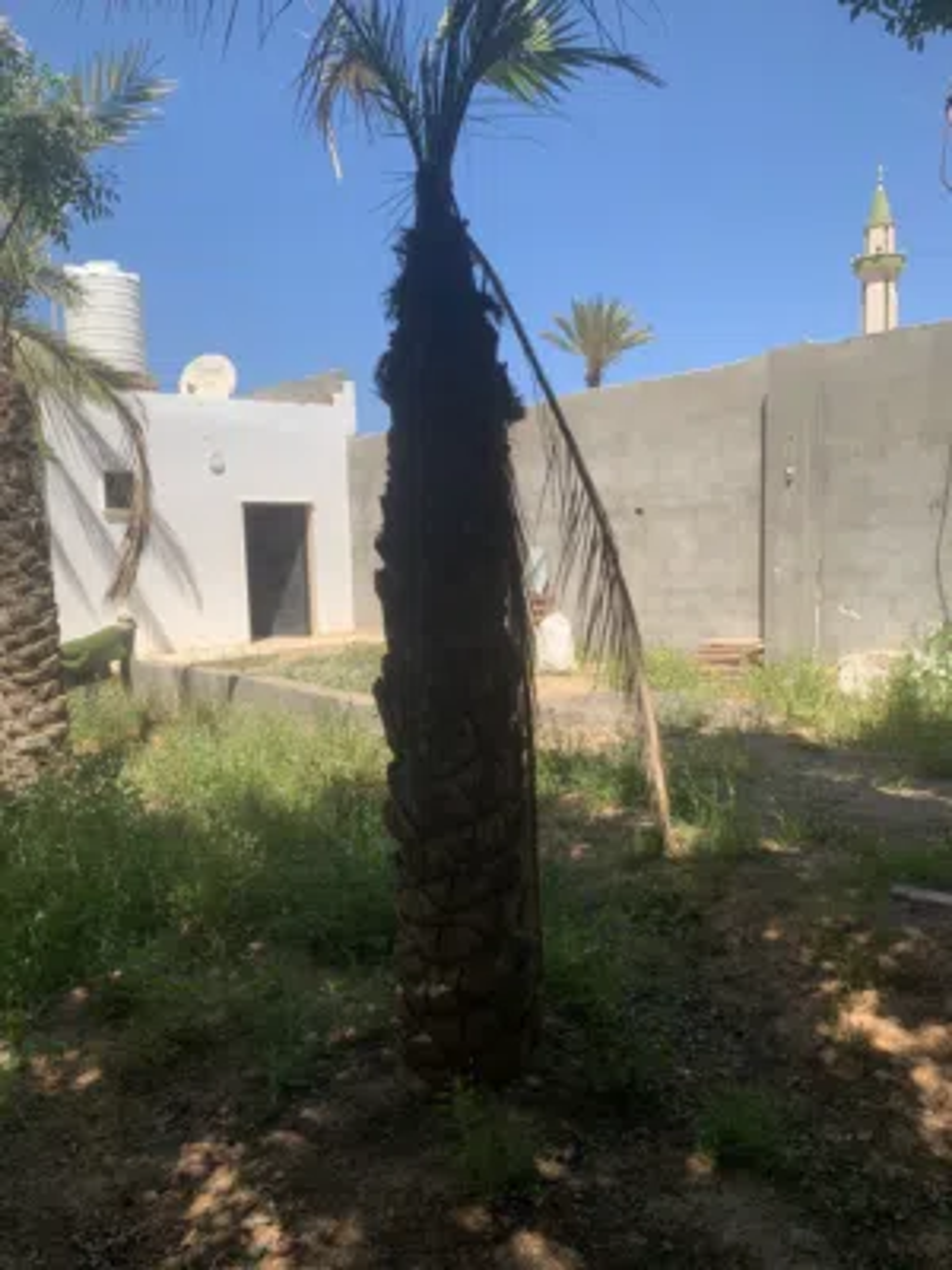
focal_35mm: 26
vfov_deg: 67.3
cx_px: 476
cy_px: 635
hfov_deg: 53.1
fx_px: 953
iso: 25
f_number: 1.8
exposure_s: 1/1779
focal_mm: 4.25
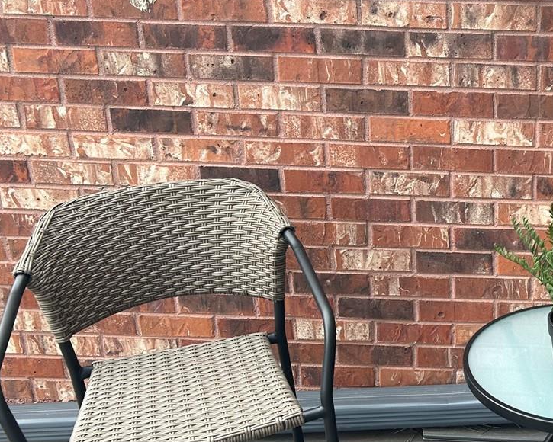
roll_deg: -0.4
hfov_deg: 31.3
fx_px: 917
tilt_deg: -20.6
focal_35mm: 56
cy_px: 208
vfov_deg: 27.1
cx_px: 544
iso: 32
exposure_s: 1/126
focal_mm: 5.7
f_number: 1.5
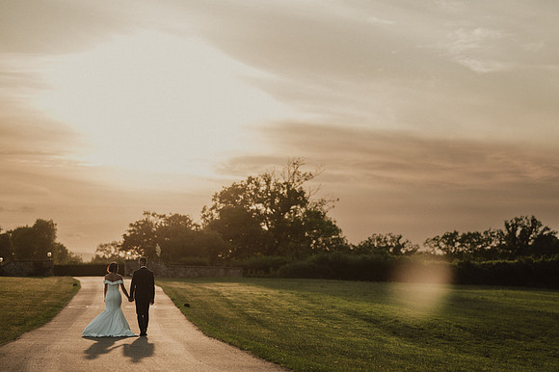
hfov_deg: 20.4
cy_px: 187
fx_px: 1557
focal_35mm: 100
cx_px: 293
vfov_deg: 13.6
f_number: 2
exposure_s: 1/2500
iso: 80
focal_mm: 85
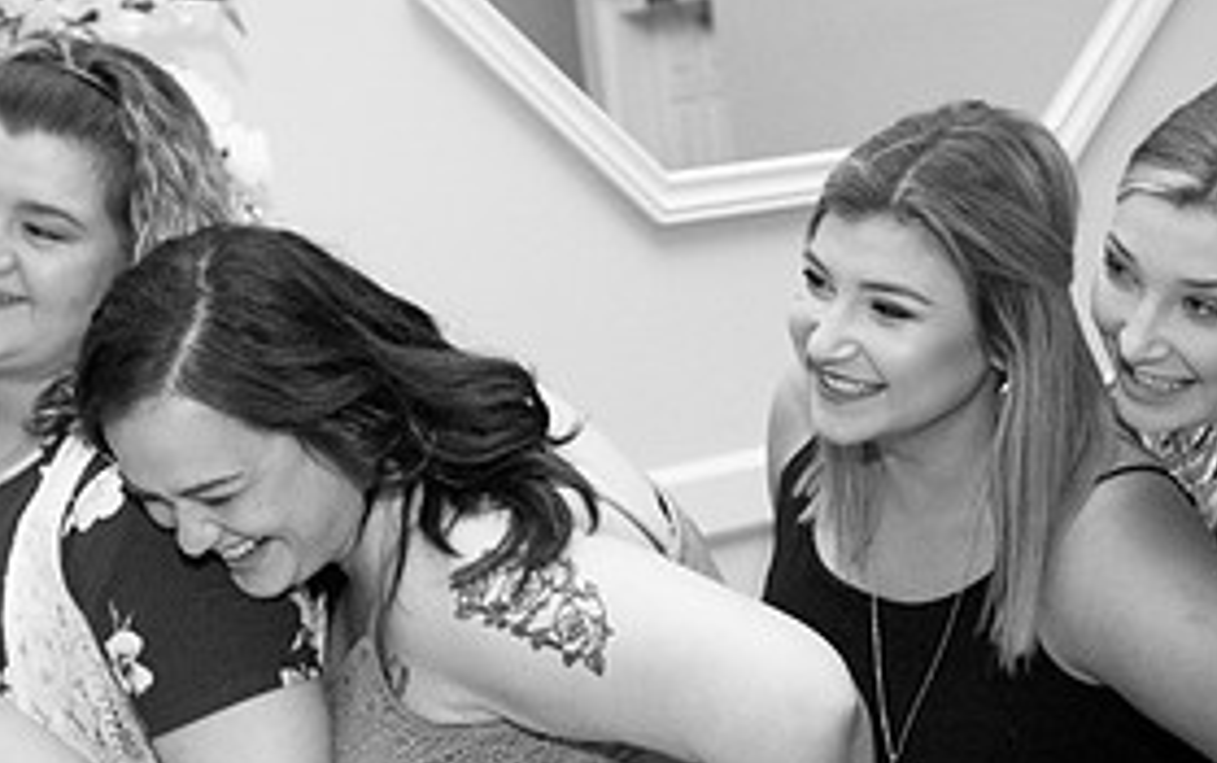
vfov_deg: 17.6
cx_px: 550
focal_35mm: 74
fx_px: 2457
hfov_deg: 27.8
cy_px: 580
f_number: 5.6
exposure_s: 1/160
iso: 3200
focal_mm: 35
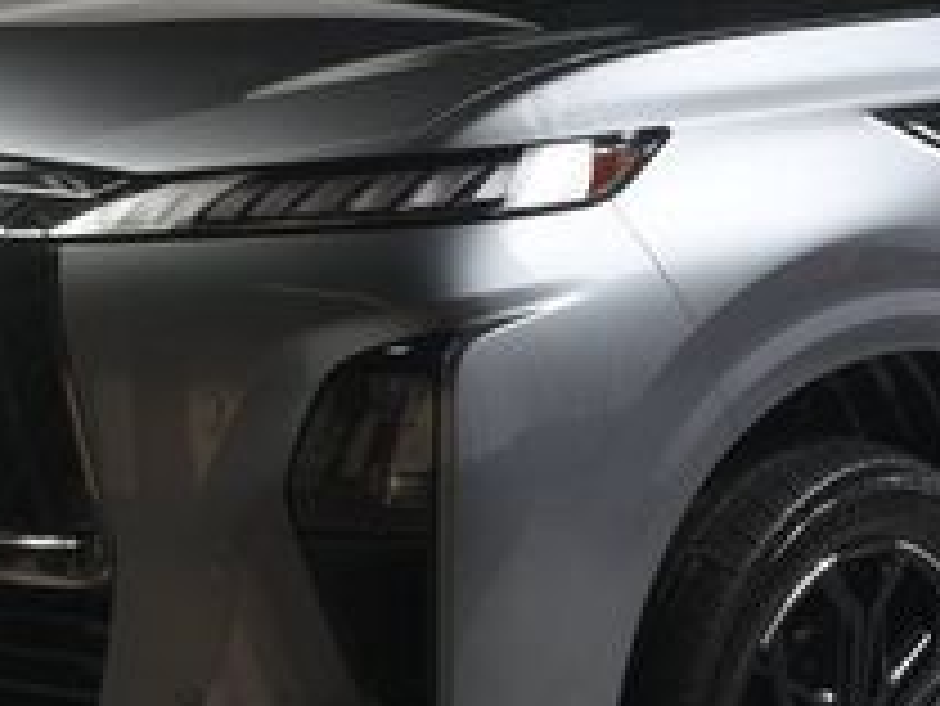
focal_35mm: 106
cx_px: 607
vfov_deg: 14.0
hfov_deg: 18.5
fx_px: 2880
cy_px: 378
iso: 100
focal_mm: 24
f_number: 10
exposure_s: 1/160
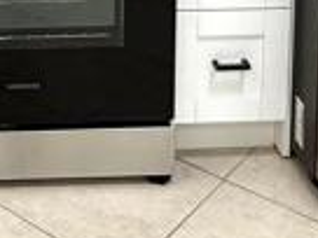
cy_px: -268
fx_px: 909
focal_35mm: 99
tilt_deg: -7.2
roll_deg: +0.9
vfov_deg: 12.7
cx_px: -44
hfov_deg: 18.9
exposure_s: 1/120
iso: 100
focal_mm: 2.22
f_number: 2.2
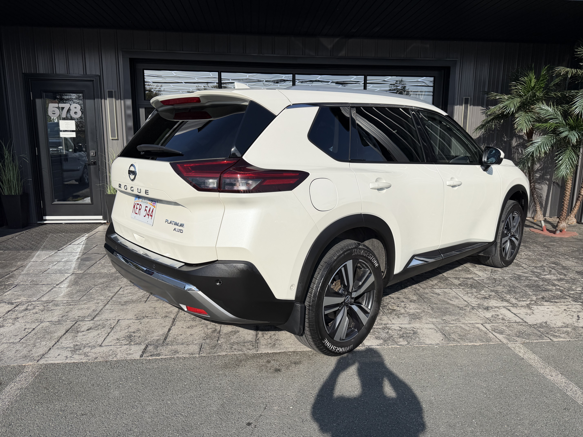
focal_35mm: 24
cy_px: 218
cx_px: 292
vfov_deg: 56.8
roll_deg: +0.0
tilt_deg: -9.6
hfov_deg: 71.6
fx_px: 404
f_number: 1.78
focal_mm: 6.76
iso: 80
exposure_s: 1/7353
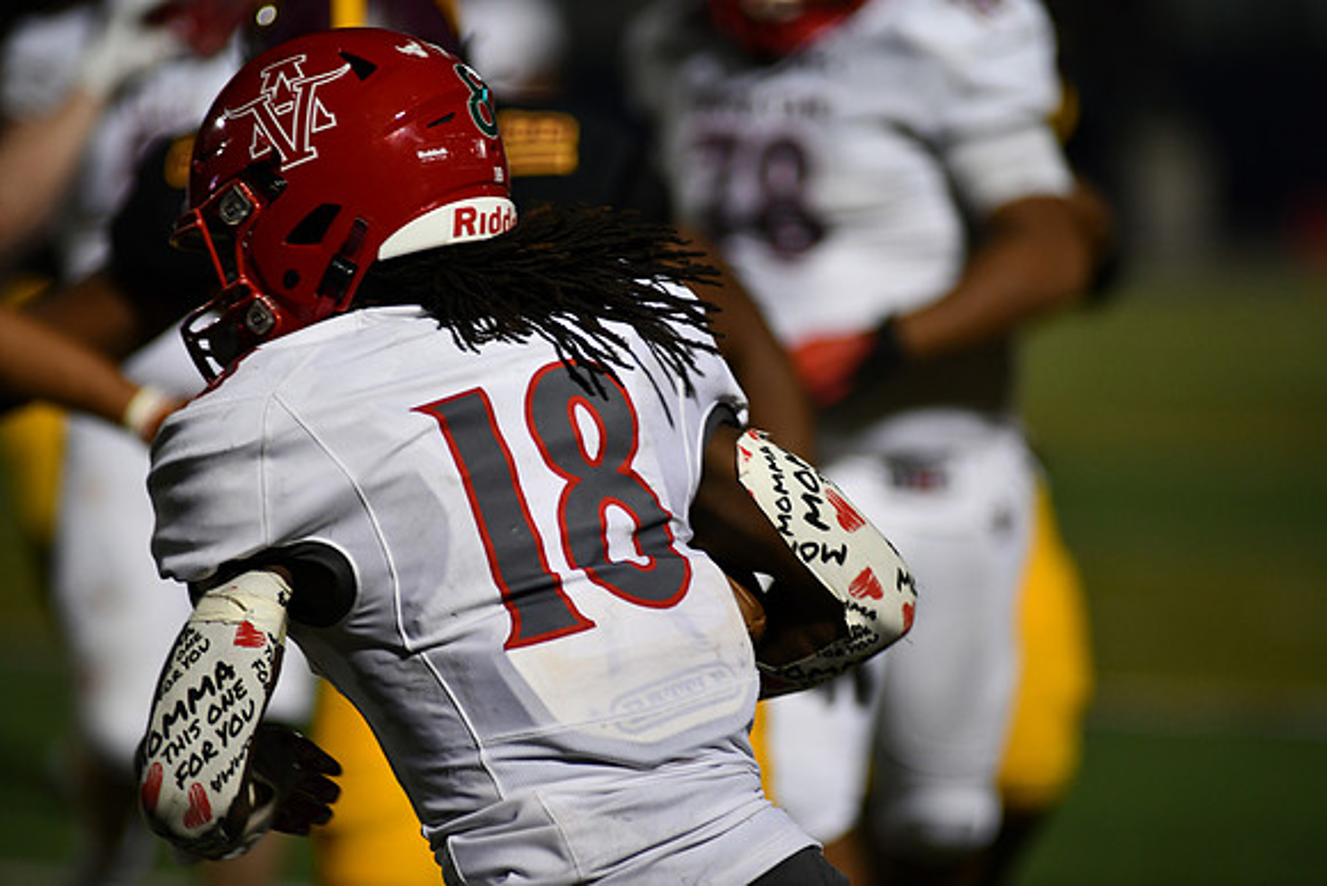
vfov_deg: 4.6
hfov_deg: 6.9
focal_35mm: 300
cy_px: 443
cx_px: 664
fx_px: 11060
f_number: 2.8
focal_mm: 300
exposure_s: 1/1000
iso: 1400
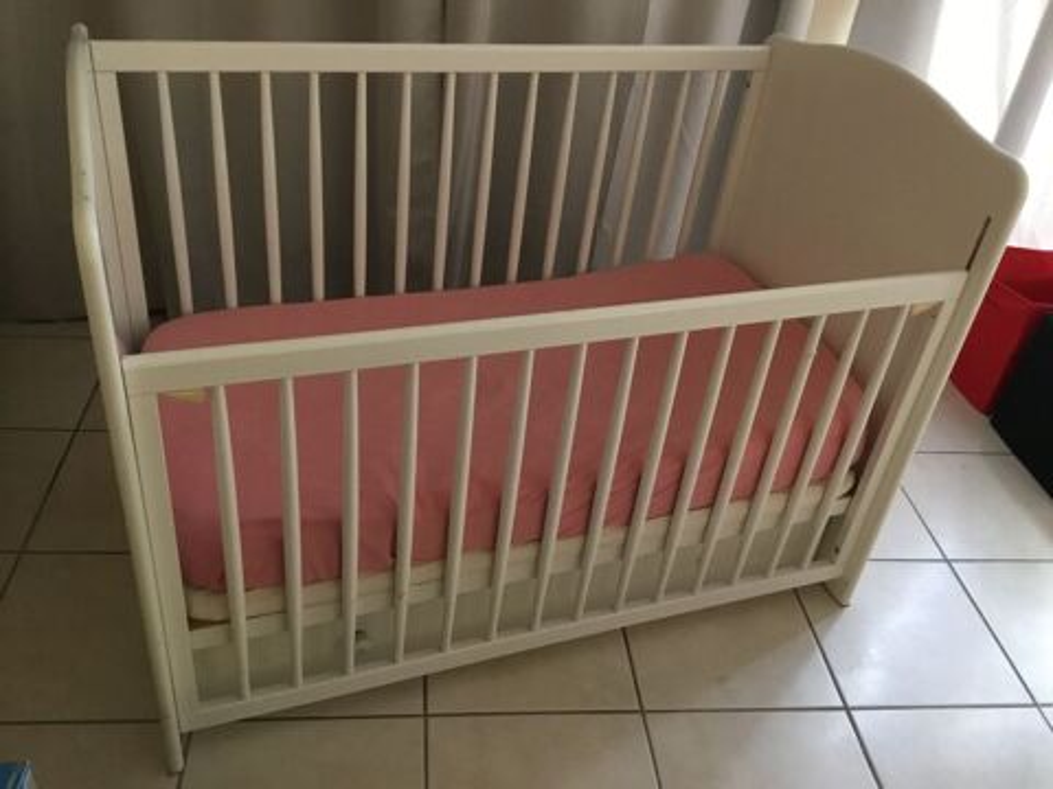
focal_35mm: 31
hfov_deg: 58.4
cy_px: 394
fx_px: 943
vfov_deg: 45.4
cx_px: 526
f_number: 2.4
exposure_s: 1/17
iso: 200
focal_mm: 3.3
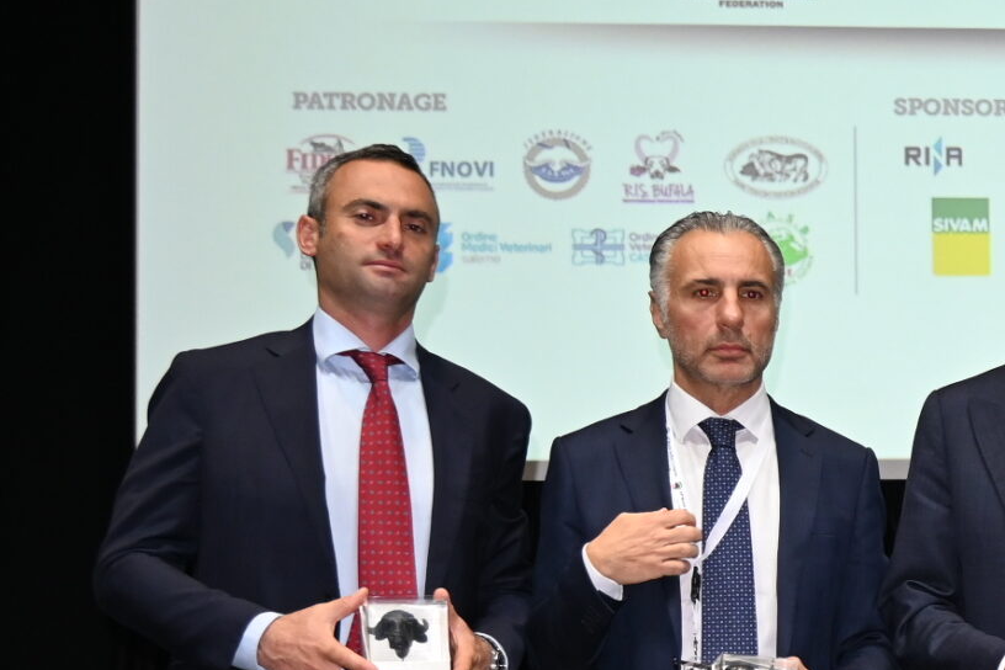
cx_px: 1399
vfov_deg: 11.9
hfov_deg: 16.8
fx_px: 3154
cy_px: 770
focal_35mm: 113
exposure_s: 1/60
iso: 500
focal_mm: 24
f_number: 3.8
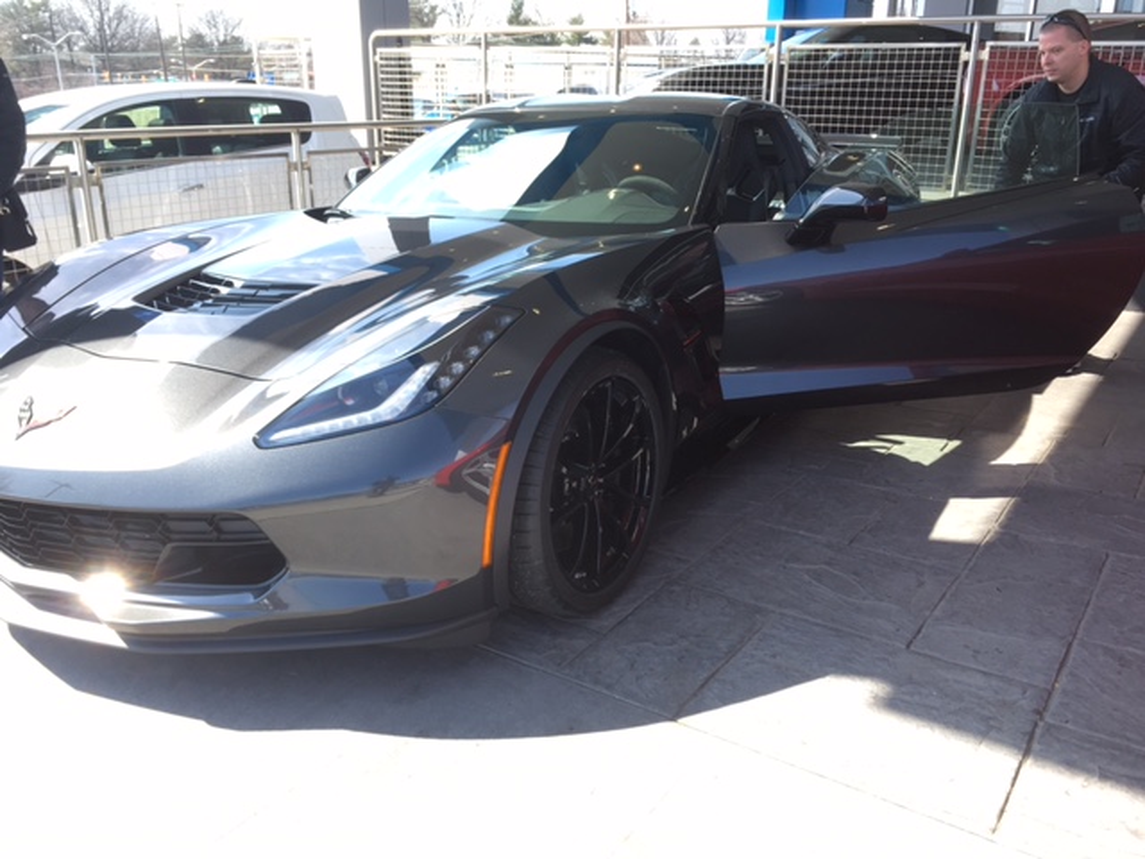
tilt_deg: -19.6
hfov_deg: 61.7
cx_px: 572
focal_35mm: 29
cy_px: 430
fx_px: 959
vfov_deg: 48.2
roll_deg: -0.2
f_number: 2.2
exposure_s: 1/228
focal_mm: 4.15
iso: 25
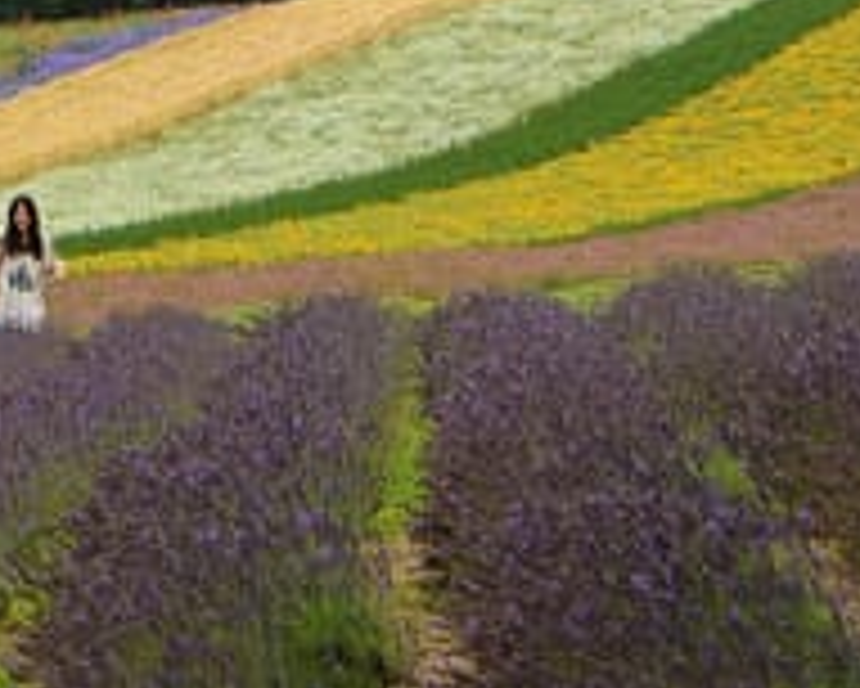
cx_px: 295
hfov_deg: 6.9
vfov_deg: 5.5
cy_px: 54
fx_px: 7130
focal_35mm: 280
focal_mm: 60
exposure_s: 1/2500
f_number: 5.6
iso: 1000
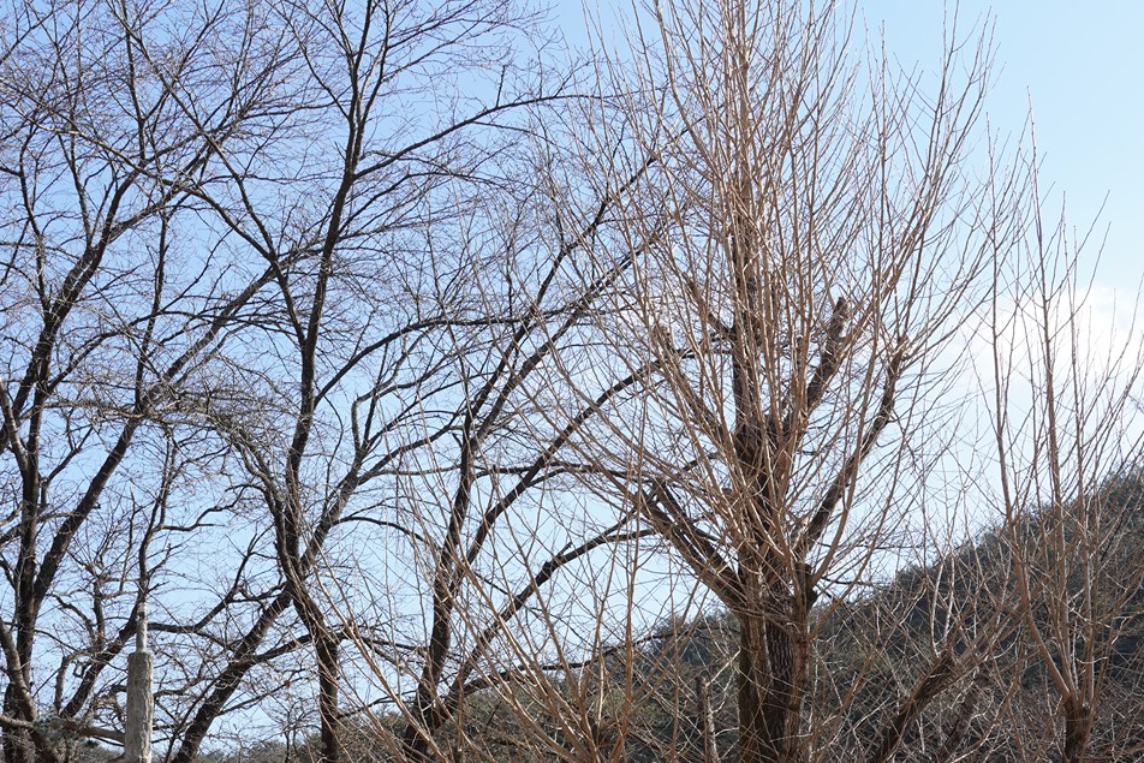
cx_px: 571
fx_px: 2002
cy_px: 725
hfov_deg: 31.9
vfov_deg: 21.0
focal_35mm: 63
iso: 100
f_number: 10
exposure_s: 1/100
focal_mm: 30
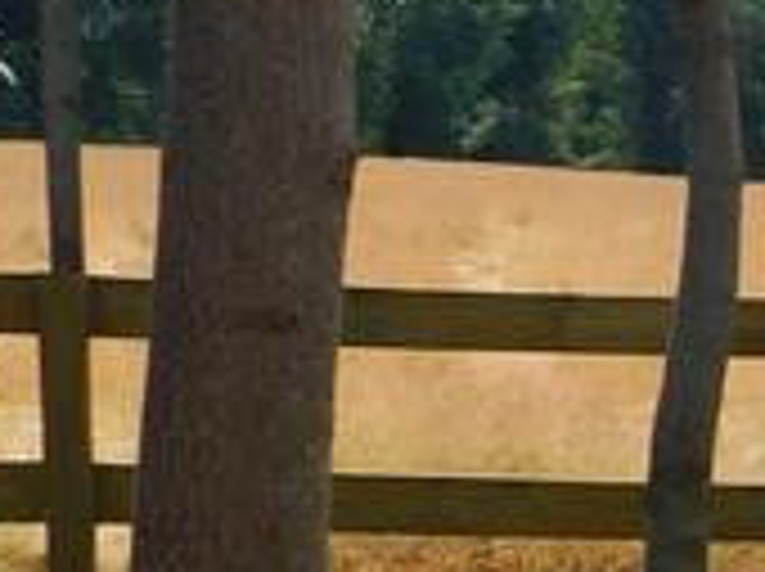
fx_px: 3730
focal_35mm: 169
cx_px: 1989
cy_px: 761
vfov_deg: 8.6
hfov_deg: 9.9
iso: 125
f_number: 6.4
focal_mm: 4.9
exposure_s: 1/400
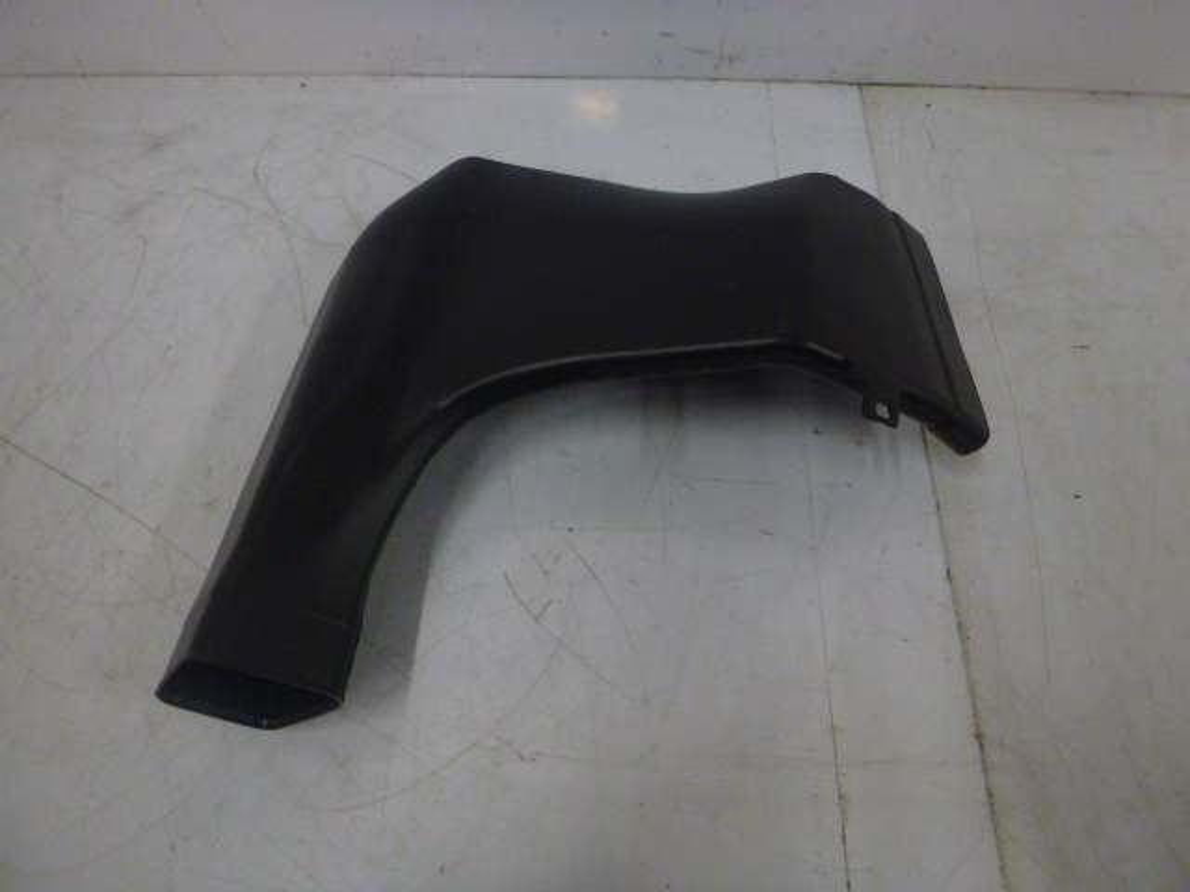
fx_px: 859
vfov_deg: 54.9
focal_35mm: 25
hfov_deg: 69.4
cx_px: 595
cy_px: 446
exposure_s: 1/30
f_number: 3.9
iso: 400
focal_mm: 4.5
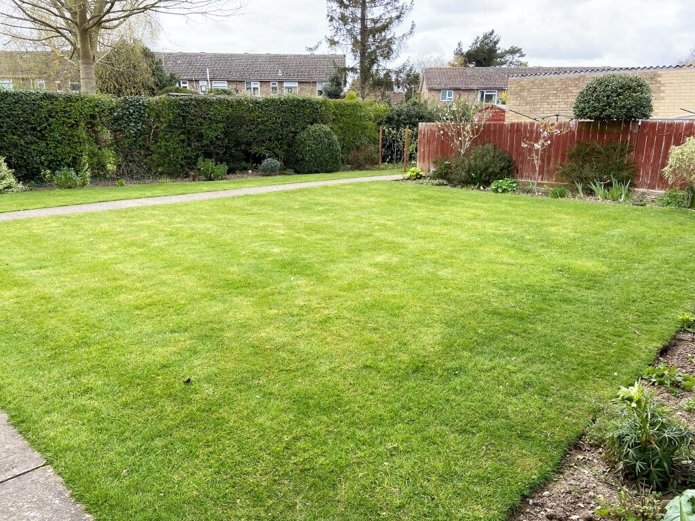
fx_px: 522
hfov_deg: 67.3
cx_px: 348
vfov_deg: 53.1
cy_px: 260
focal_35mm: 26
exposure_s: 1/549
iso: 32
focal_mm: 4.25
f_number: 1.8
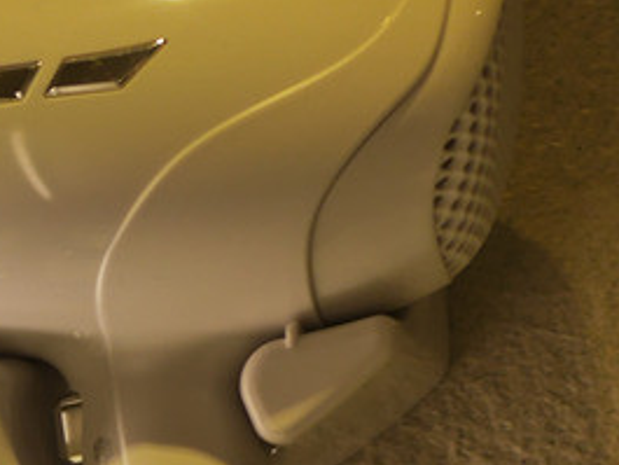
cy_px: 537
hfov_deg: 16.4
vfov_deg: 12.8
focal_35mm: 113
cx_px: -213
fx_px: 2022
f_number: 2.2
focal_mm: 15
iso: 200
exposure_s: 1/160
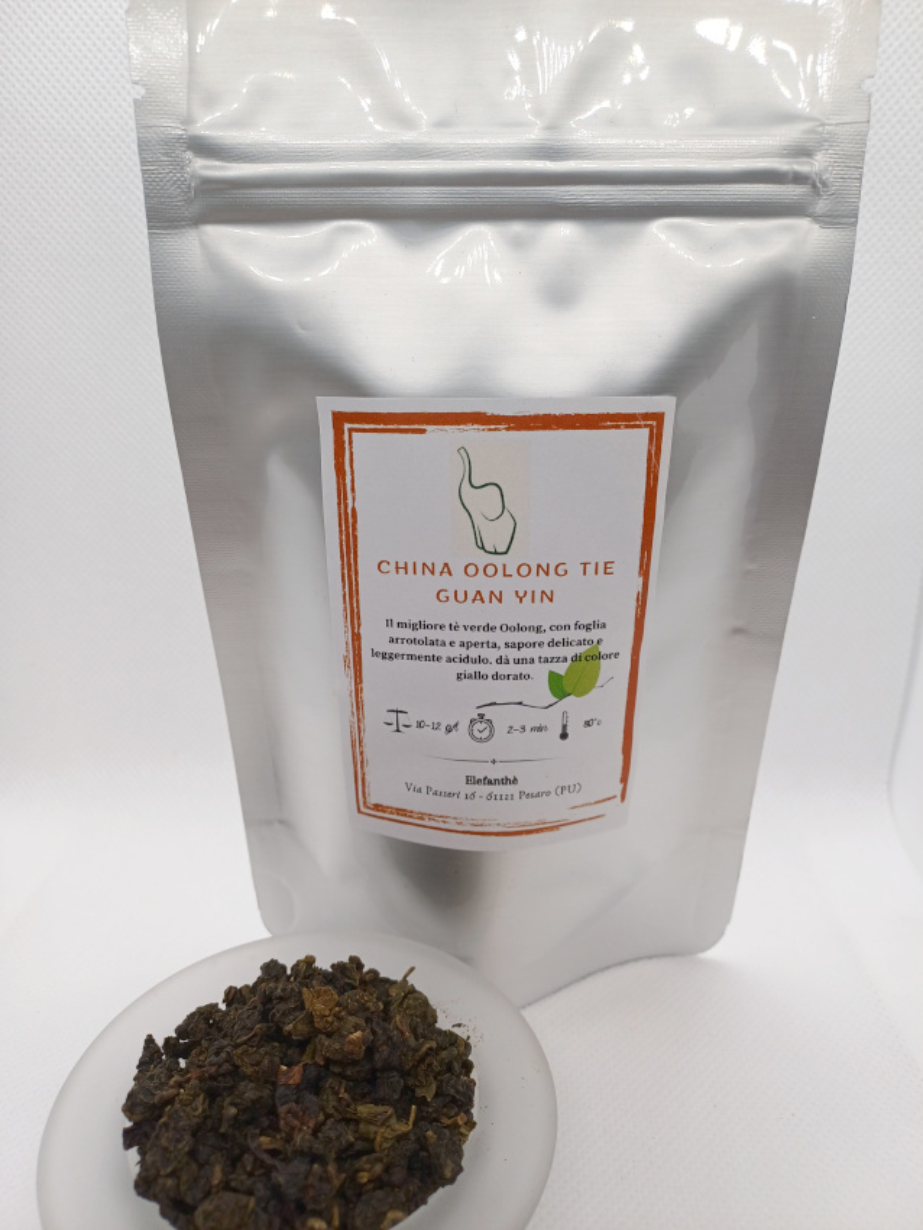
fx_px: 888
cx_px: 462
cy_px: 615
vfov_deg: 69.4
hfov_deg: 54.9
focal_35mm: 25
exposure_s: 1/127
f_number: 1.8
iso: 50
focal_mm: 4.65
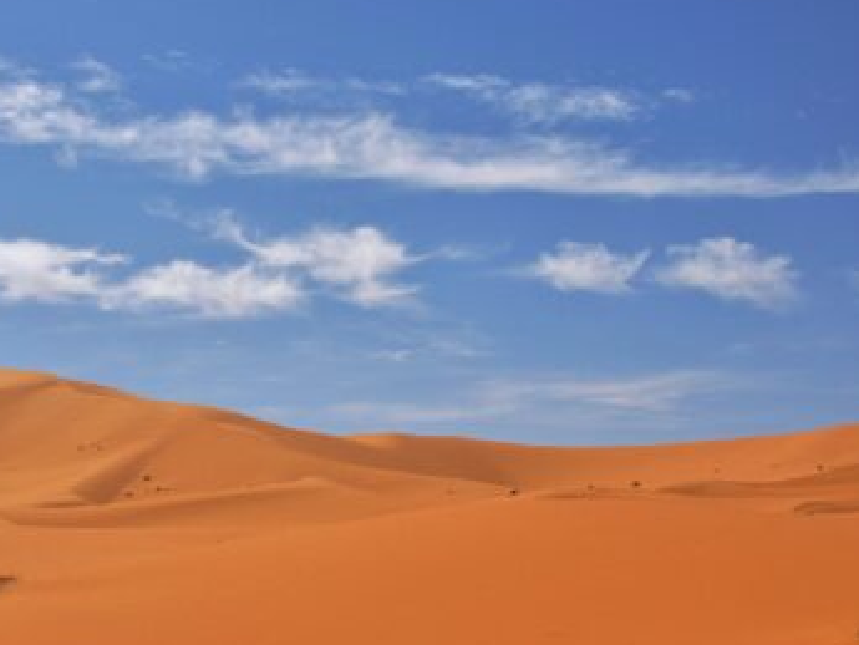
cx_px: 296
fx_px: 1390
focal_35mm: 56
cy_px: 319
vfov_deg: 26.1
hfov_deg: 34.1
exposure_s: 1/500
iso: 200
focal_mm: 28
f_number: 11
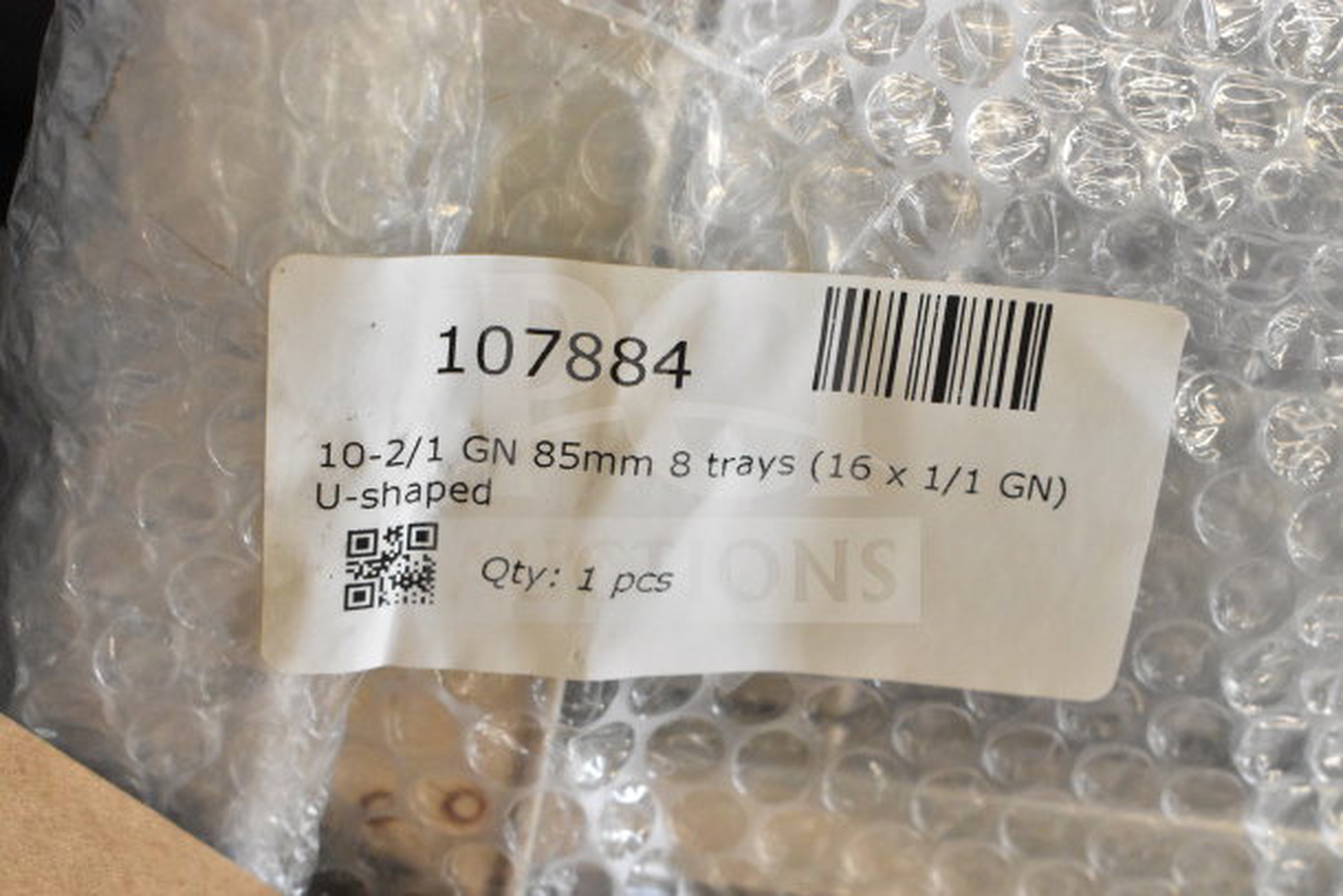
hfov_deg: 35.0
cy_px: 448
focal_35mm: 57
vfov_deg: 23.8
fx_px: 2127
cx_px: 672
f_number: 7.1
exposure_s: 1/200
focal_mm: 38
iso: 6400
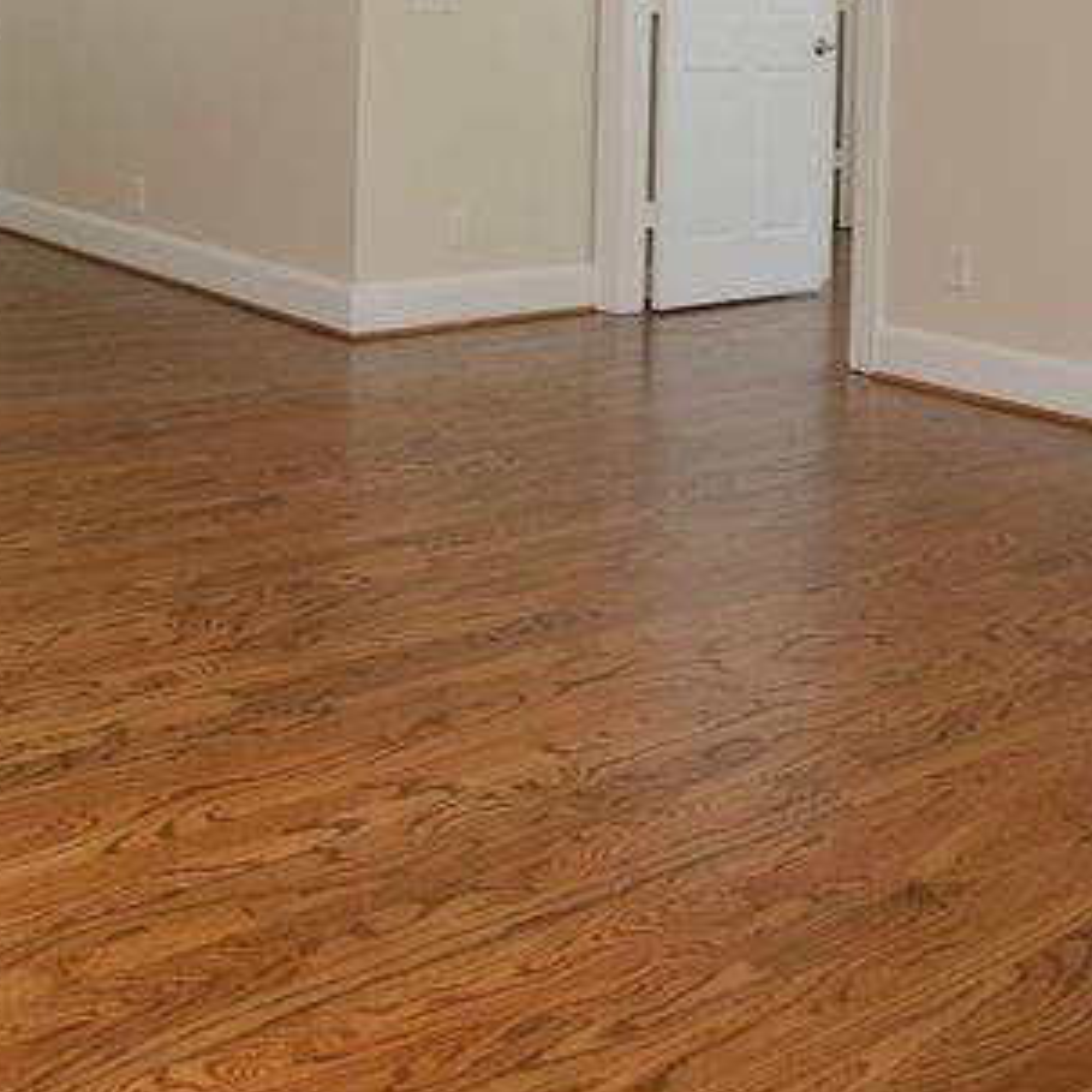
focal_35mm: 46
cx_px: 173
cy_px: -23
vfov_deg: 33.4
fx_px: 1642
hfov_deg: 35.3
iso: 500
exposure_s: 1/160
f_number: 5.6
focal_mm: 16
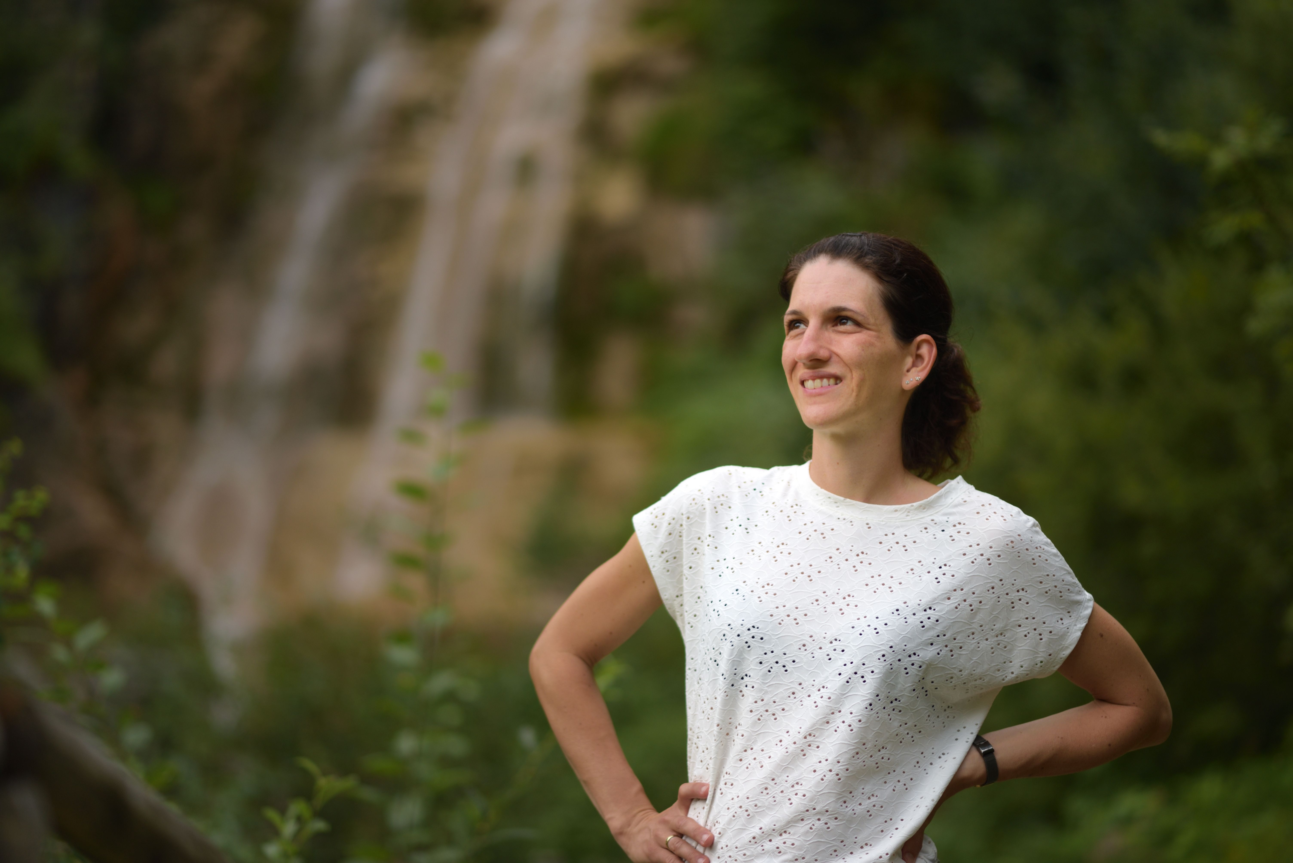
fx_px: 3054
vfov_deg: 16.1
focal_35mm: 85
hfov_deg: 23.9
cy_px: 432
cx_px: 646
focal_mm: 85
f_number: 1.8
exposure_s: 1/1600
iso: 100
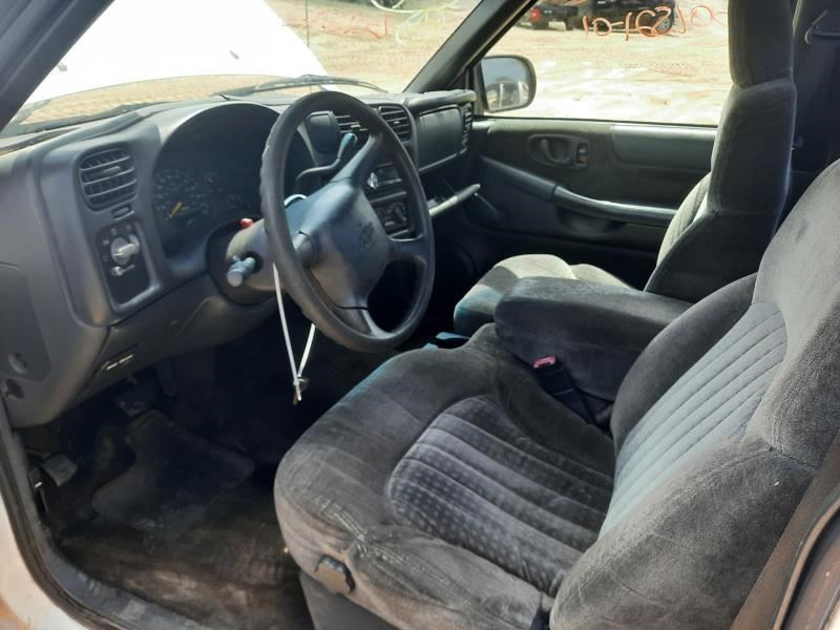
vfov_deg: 54.9
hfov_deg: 69.4
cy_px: 315
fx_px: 607
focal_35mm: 25
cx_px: 420
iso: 32
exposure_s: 1/120
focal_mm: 4.6
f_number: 2
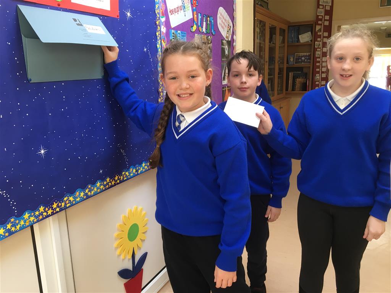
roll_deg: +1.9
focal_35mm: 29
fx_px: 328
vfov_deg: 48.2
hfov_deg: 61.7
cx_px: 196
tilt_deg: -13.1
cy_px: 146
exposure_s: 1/33
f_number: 2.2
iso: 40
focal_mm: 4.15
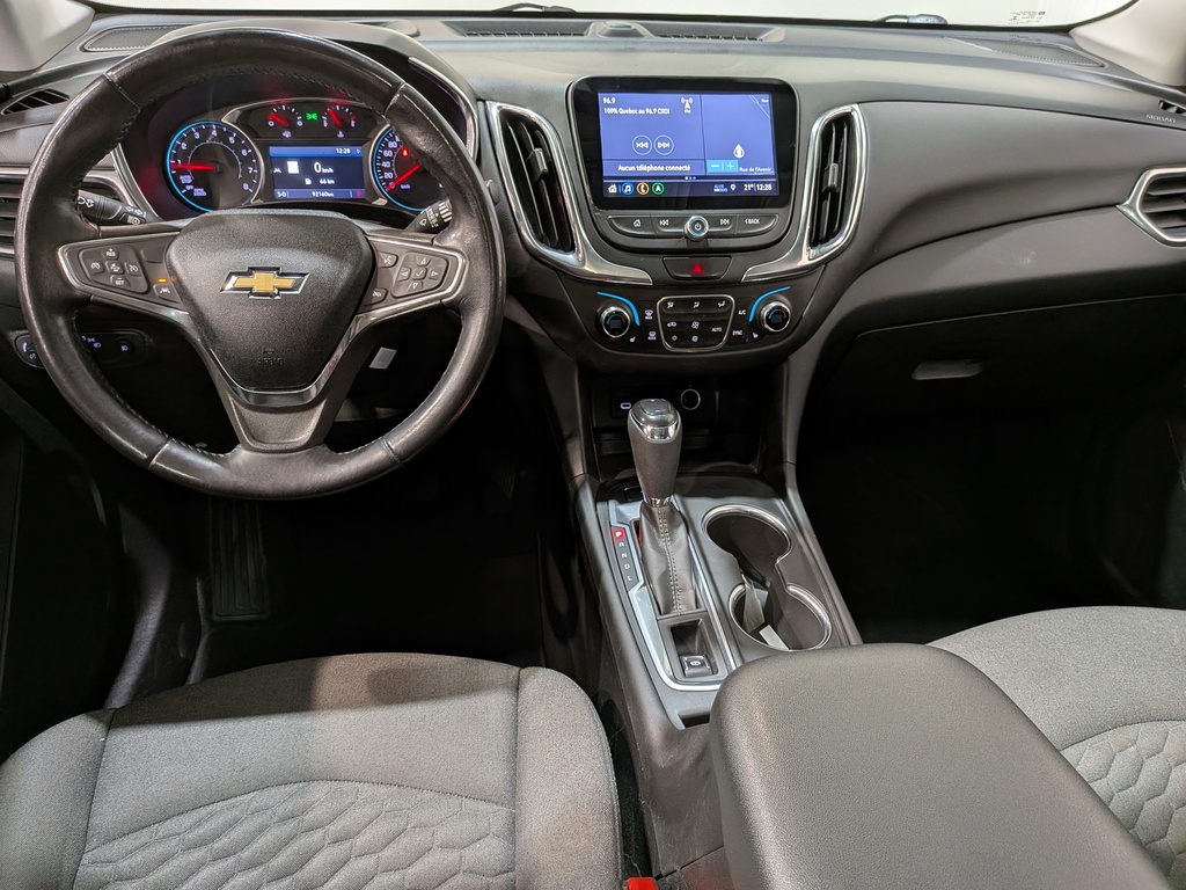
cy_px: 445
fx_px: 822
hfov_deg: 71.6
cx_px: 593
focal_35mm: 24
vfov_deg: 56.8
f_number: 1.7
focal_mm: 4.53
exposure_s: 1/30
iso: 72
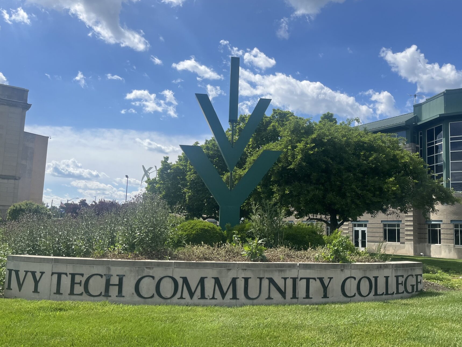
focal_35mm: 31
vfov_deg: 45.4
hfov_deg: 58.1
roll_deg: -1.9
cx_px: 267
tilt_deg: +4.1
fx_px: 414
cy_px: 175
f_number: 1.6
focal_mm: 5.1
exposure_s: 1/5319
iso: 50
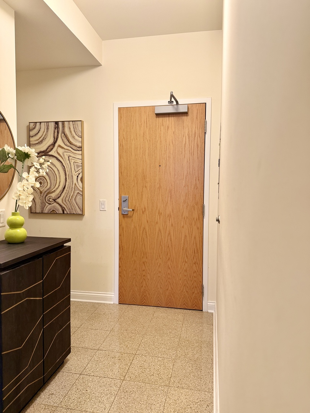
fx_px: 287
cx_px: 155
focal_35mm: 24
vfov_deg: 71.6
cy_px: 206
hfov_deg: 56.8
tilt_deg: -2.1
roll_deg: -0.9
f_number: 1.78
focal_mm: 6.76
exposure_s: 1/118
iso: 200
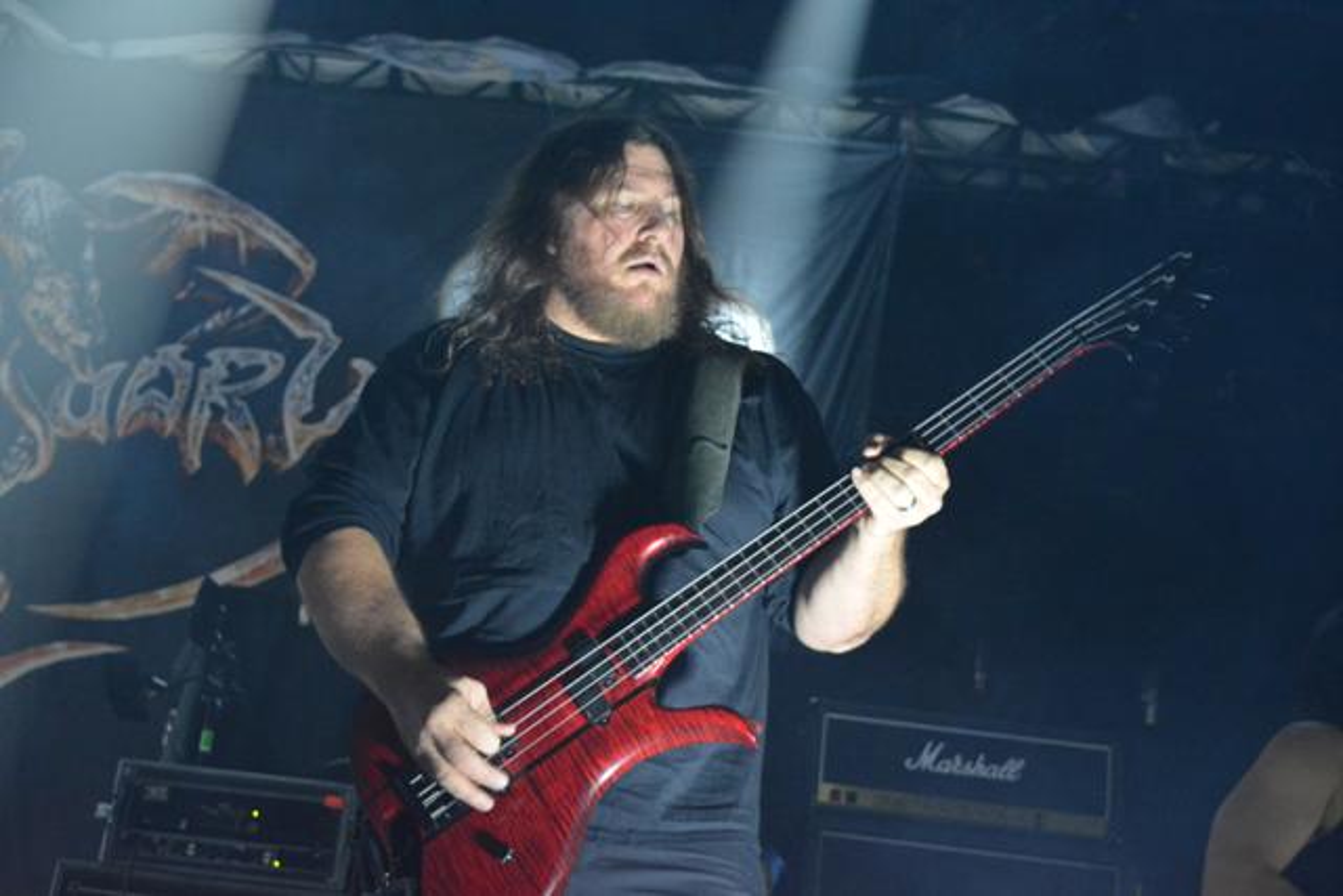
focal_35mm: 60
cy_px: 448
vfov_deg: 22.6
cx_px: 672
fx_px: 2239
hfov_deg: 33.4
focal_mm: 40
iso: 5000
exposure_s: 1/100
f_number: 5.6
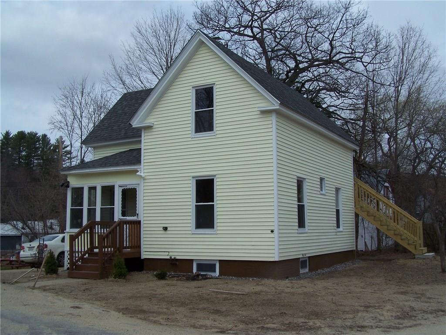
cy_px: 168
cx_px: 223
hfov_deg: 49.0
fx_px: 490
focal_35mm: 38
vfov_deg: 37.7
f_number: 5.6
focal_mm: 6.3
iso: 80
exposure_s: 1/750
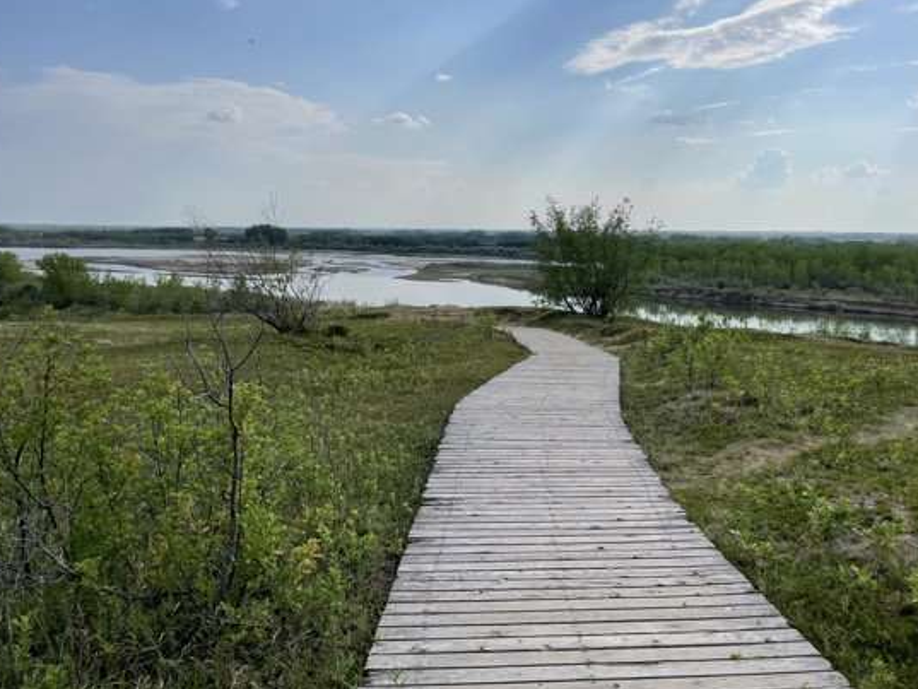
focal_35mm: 31
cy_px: 315
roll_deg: -0.6
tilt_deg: -4.5
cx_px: 521
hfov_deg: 58.1
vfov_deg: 45.4
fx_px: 822
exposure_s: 1/7813
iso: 32
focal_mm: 4.2
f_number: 1.6
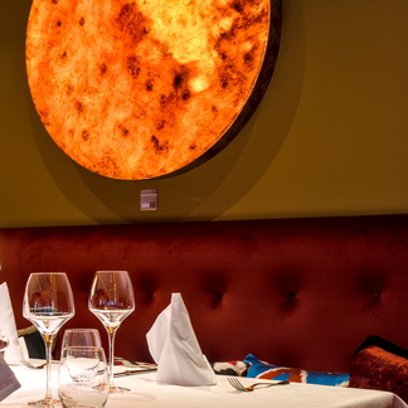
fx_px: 1004
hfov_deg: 22.2
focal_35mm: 75
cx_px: 10
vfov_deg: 22.9
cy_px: 246
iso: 64
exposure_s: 1.3
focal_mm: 29.5
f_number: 10
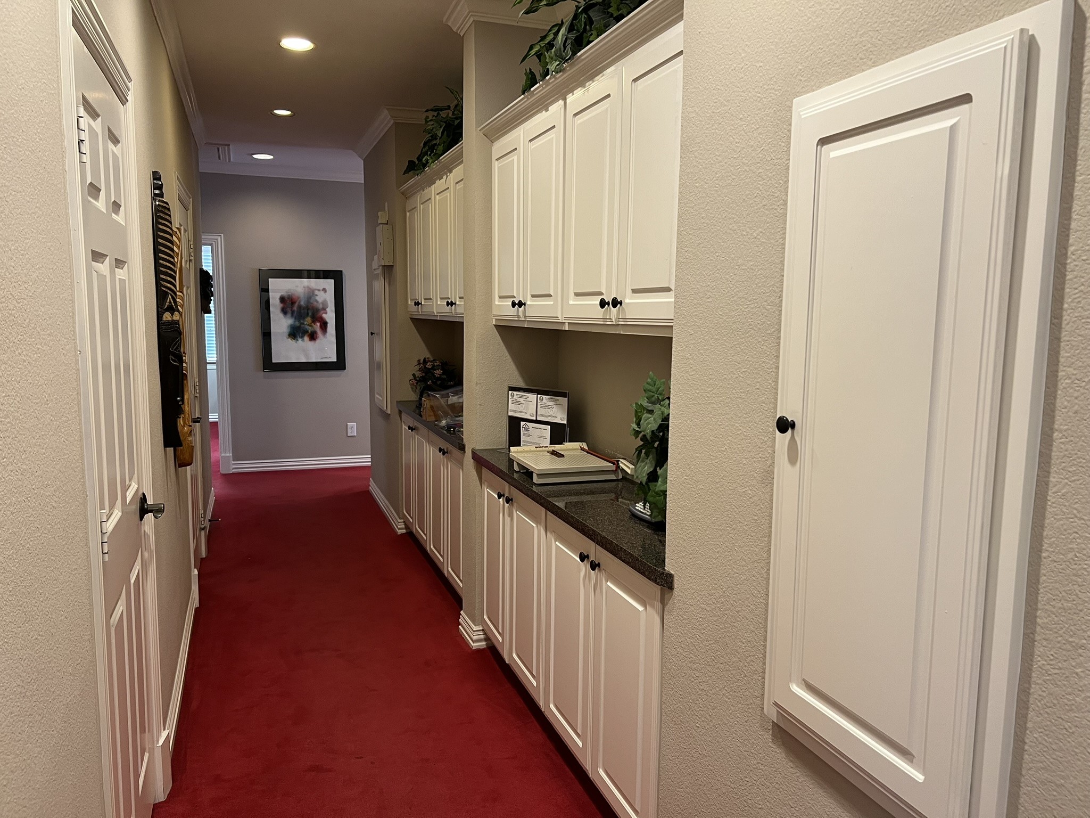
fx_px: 819
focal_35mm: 26
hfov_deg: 67.3
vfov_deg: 53.1
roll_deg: +0.1
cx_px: 545
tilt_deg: -7.2
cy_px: 409
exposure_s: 1/60
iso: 125
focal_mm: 5.7
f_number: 1.5
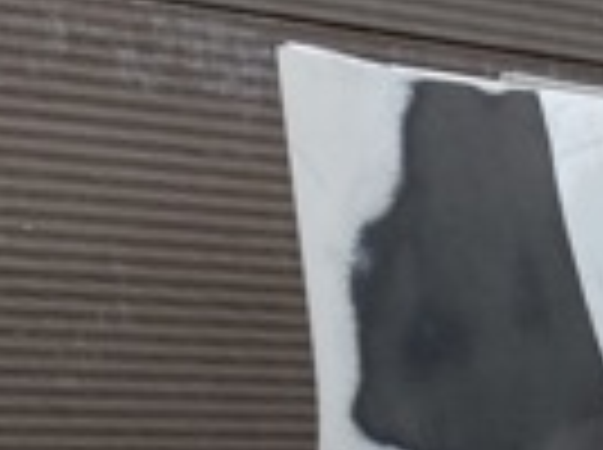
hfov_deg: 15.0
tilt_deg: -9.7
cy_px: 1028
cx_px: 842
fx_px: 2156
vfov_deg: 10.5
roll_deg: +2.9
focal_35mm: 124
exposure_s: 1/1103
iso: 32
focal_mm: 4.25
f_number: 1.8
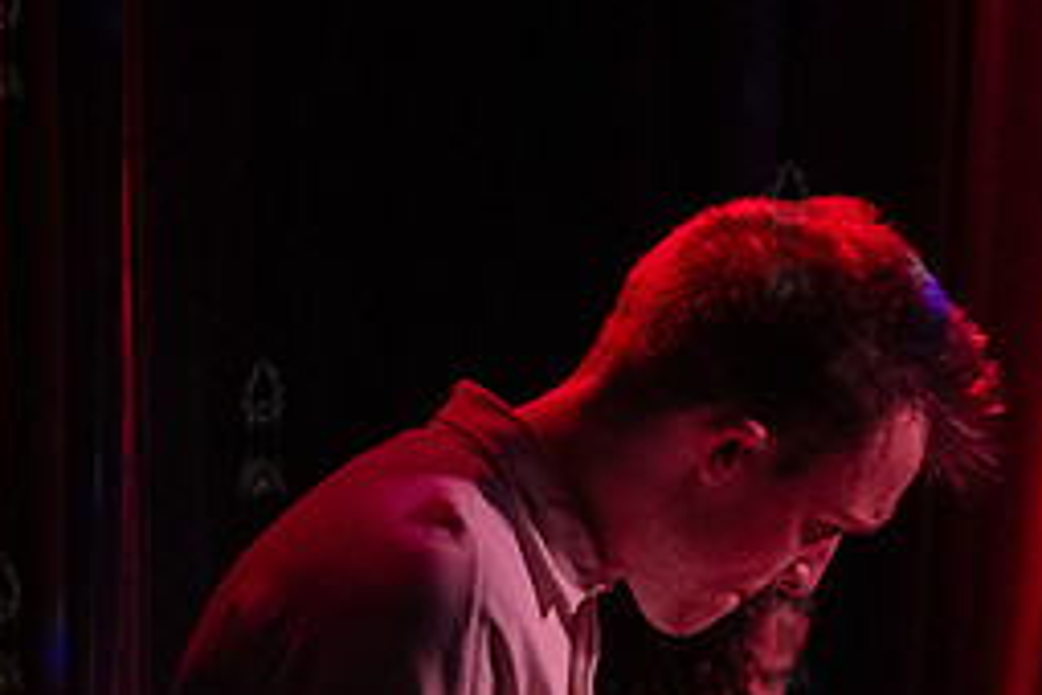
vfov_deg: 12.5
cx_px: 725
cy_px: 618
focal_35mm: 109
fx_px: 3155
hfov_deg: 18.7
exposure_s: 1/320
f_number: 3.5
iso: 12800
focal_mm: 44
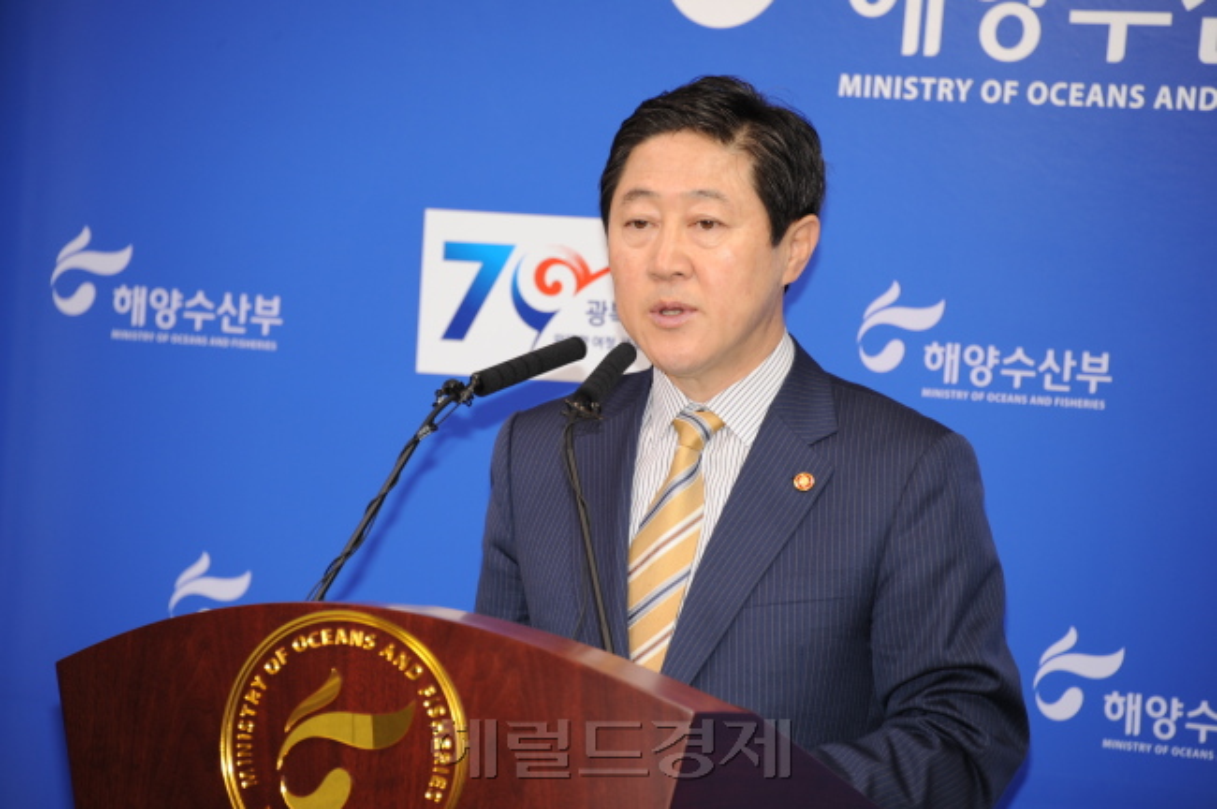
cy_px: 404
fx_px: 10131
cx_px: 608
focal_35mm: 300
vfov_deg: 4.6
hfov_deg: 6.9
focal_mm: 300
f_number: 5.6
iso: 400
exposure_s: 1/60
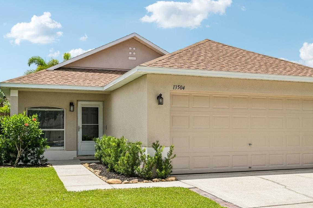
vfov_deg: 31.8
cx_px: 186
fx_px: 365
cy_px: 113
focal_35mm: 42
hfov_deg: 46.2
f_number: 8
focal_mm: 30
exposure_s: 1/1600
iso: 400
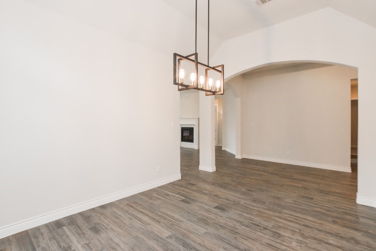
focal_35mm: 16
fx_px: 172
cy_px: 126
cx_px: 188
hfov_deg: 95.0
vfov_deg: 72.1
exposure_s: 1/60
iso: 560
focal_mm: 11
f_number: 6.3
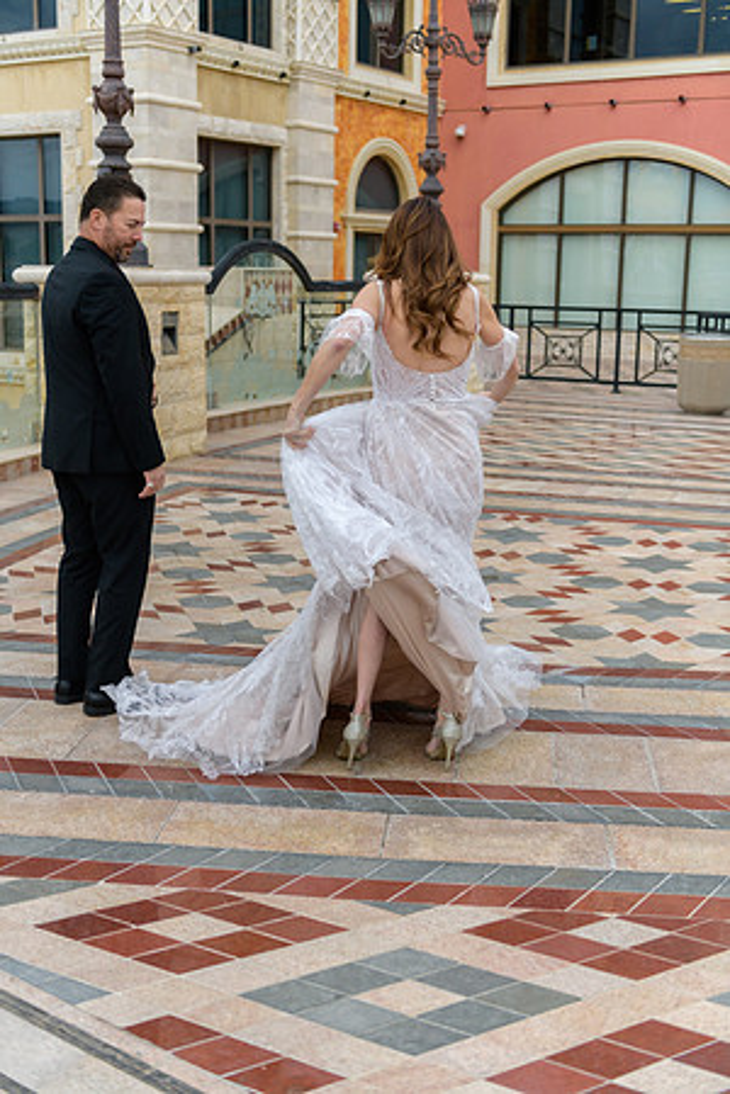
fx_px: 1277
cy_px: 547
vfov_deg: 46.4
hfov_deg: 31.9
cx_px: 365
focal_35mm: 42
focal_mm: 42
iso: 400
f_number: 2.8
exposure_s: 1/3200
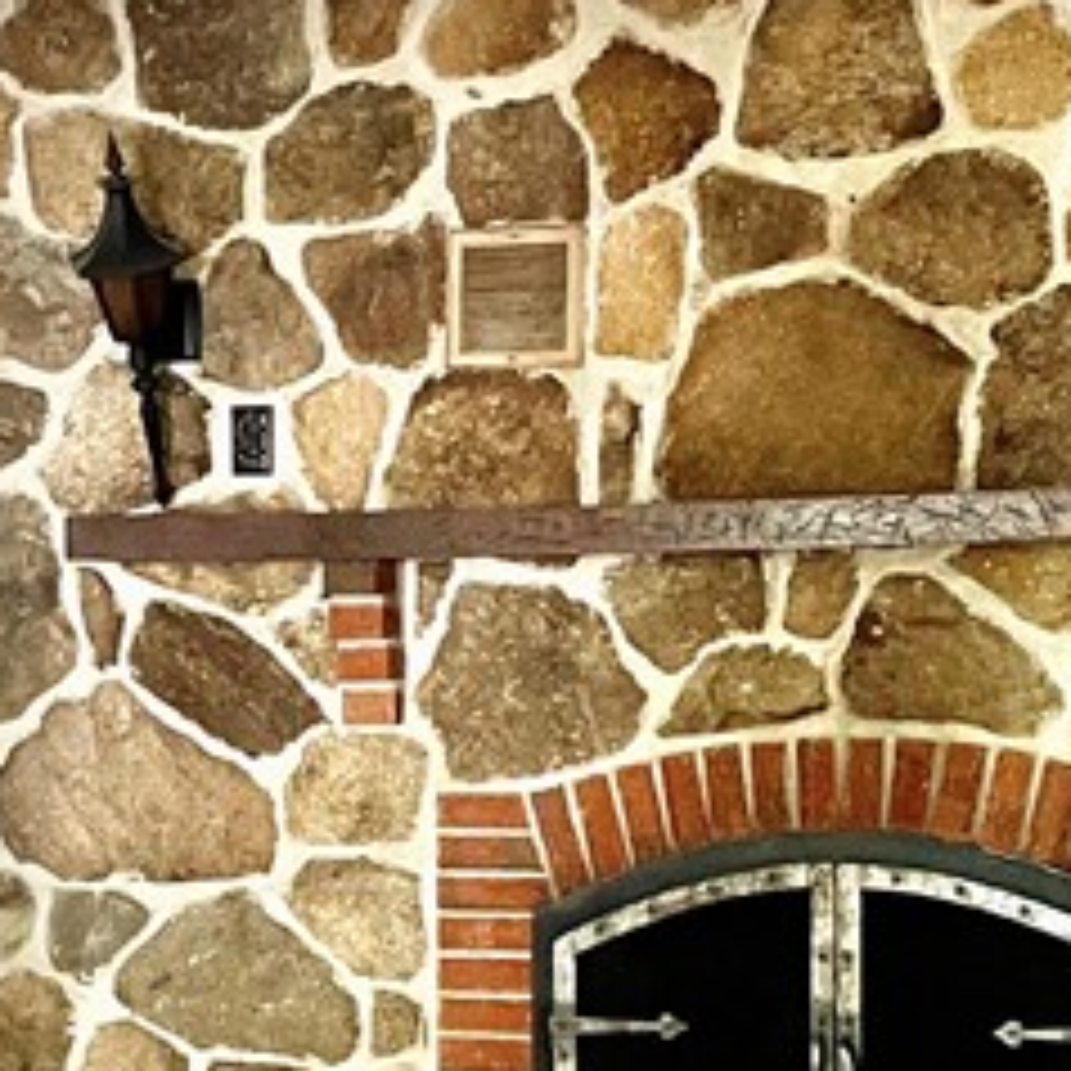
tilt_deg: -7.6
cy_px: 1048
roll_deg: +1.4
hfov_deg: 17.3
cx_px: 130
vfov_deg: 17.2
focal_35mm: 99
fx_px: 3465
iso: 250
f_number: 1.6
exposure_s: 1/60
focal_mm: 4.2
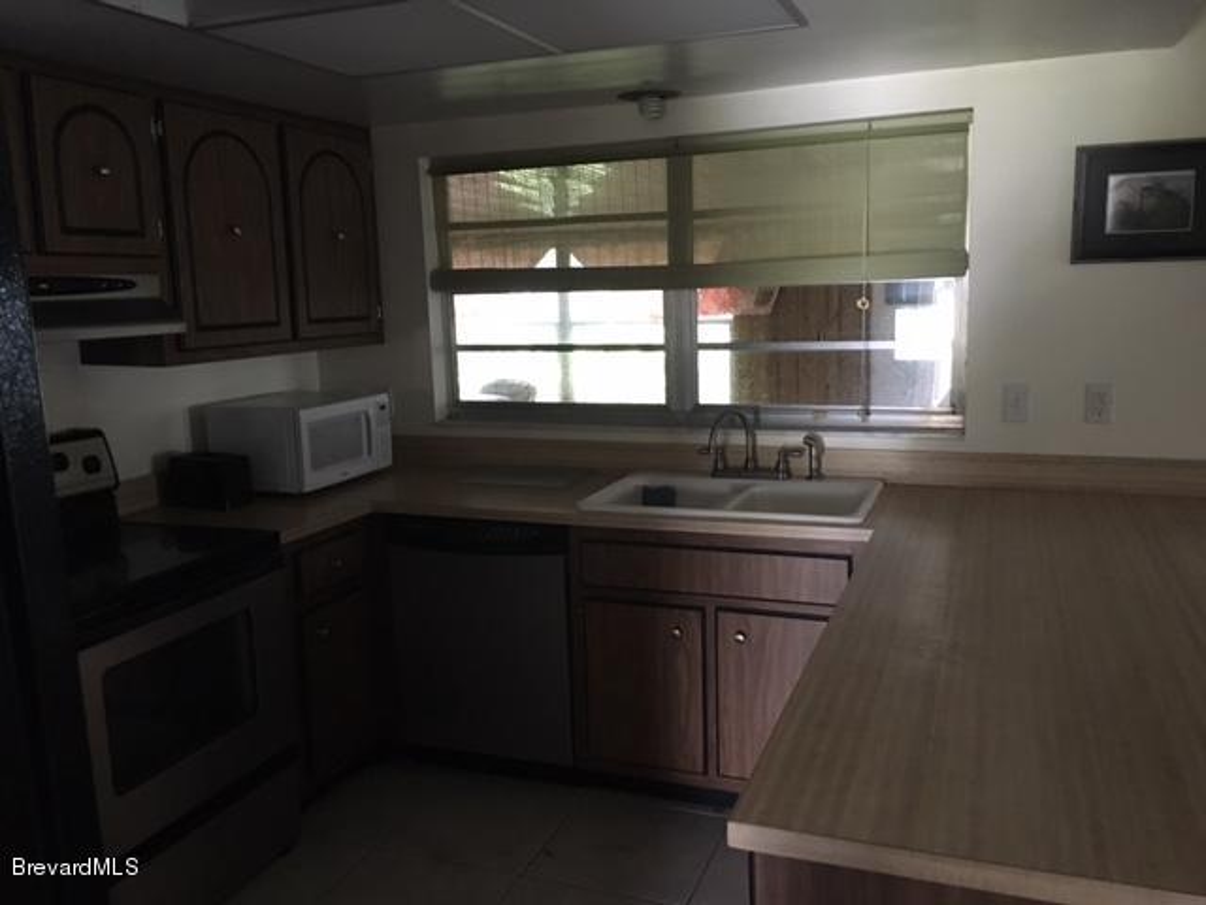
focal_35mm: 29
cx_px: 603
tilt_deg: -9.8
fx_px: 1010
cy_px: 452
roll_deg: +1.8
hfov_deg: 61.7
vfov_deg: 48.2
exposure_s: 1/15
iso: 250
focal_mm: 4.15
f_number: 2.2
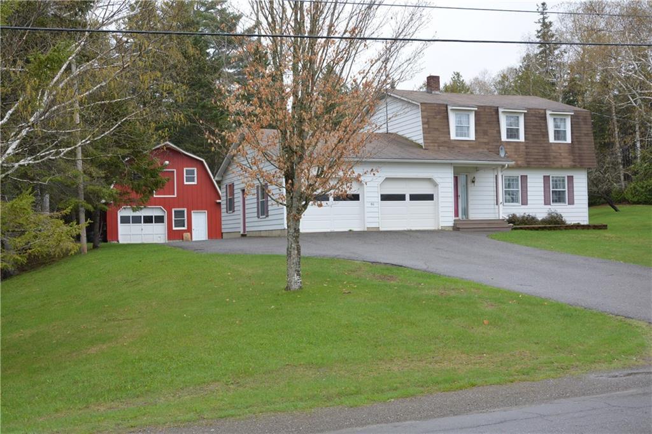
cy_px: 217
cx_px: 326
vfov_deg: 31.9
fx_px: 760
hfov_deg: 46.4
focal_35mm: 42
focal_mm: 28
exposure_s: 1/250
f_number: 8
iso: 200
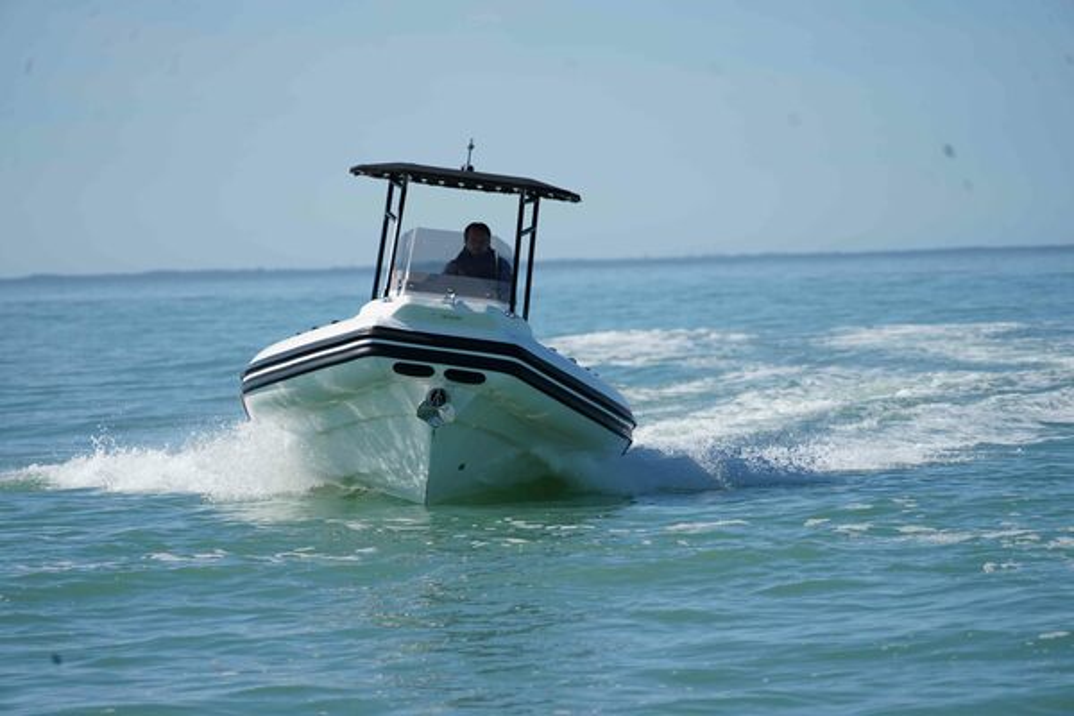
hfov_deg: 8.7
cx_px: 537
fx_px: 7070
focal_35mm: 237
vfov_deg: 5.8
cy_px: 358
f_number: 6.3
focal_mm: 237
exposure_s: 1/800
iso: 125
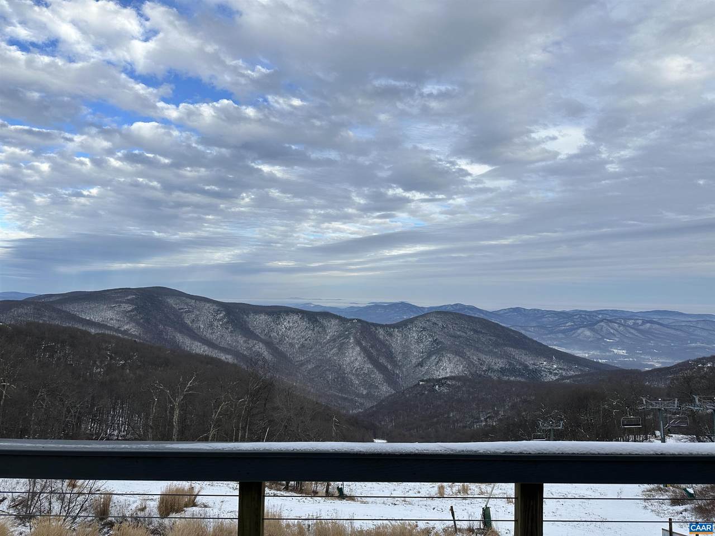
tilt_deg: +2.8
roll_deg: -1.2
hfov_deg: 71.6
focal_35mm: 24
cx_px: 358
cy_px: 268
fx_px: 496
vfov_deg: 56.8
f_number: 1.78
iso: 80
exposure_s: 1/2591
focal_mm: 6.86
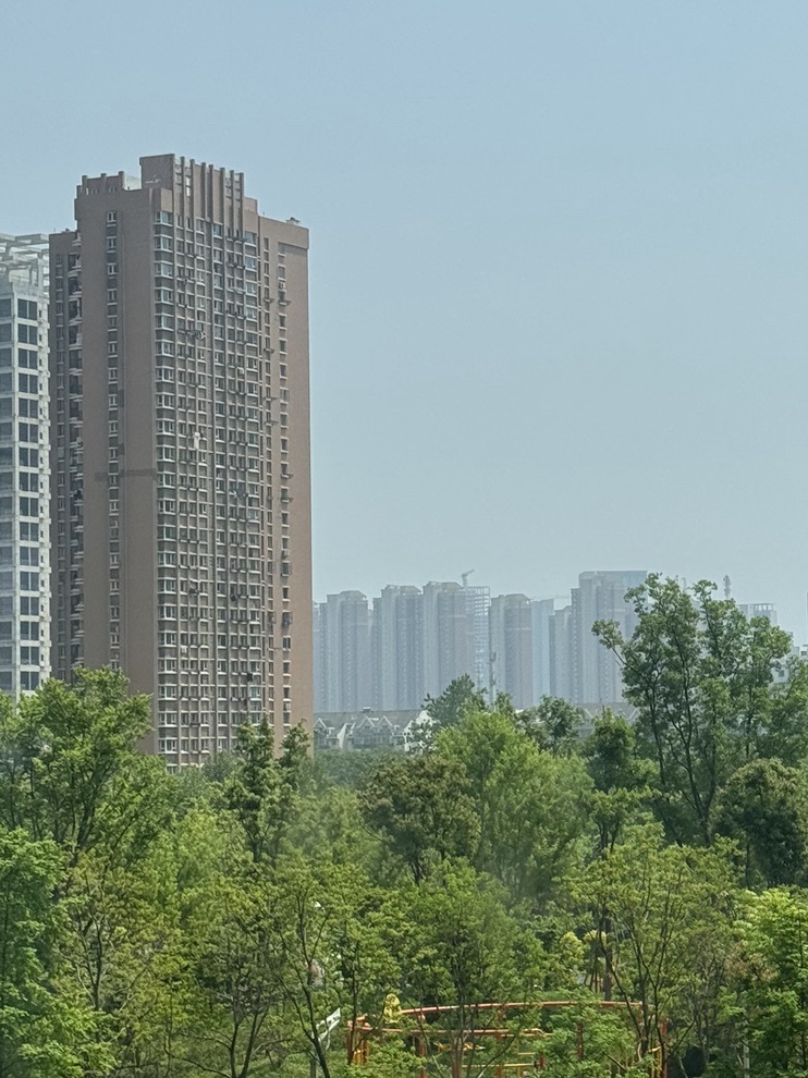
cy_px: 512
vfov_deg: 20.2
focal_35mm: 97
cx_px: 798
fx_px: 3020
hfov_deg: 15.0
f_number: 1.78
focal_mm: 6.86
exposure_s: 1/4310
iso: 64
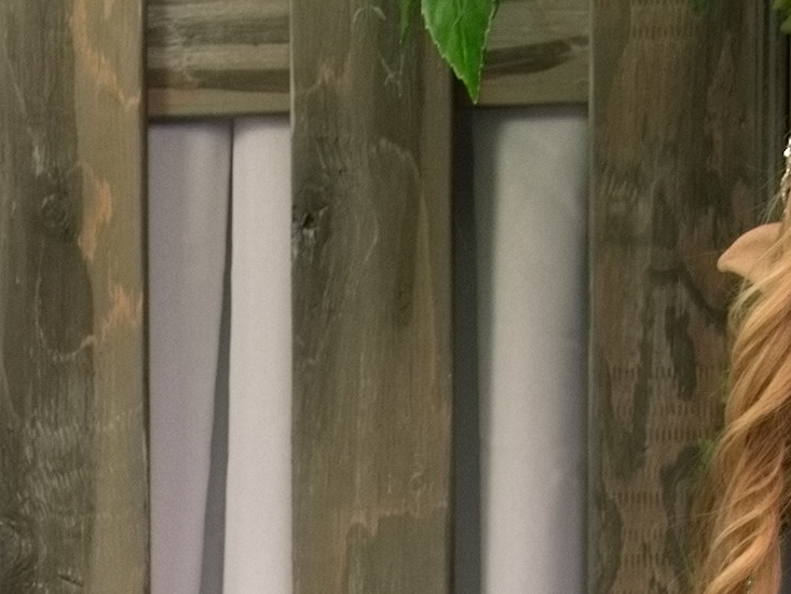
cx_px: -107
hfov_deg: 10.4
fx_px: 4297
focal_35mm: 188
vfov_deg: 7.5
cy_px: 1322
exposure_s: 1/13
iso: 200
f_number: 4.5
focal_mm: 15
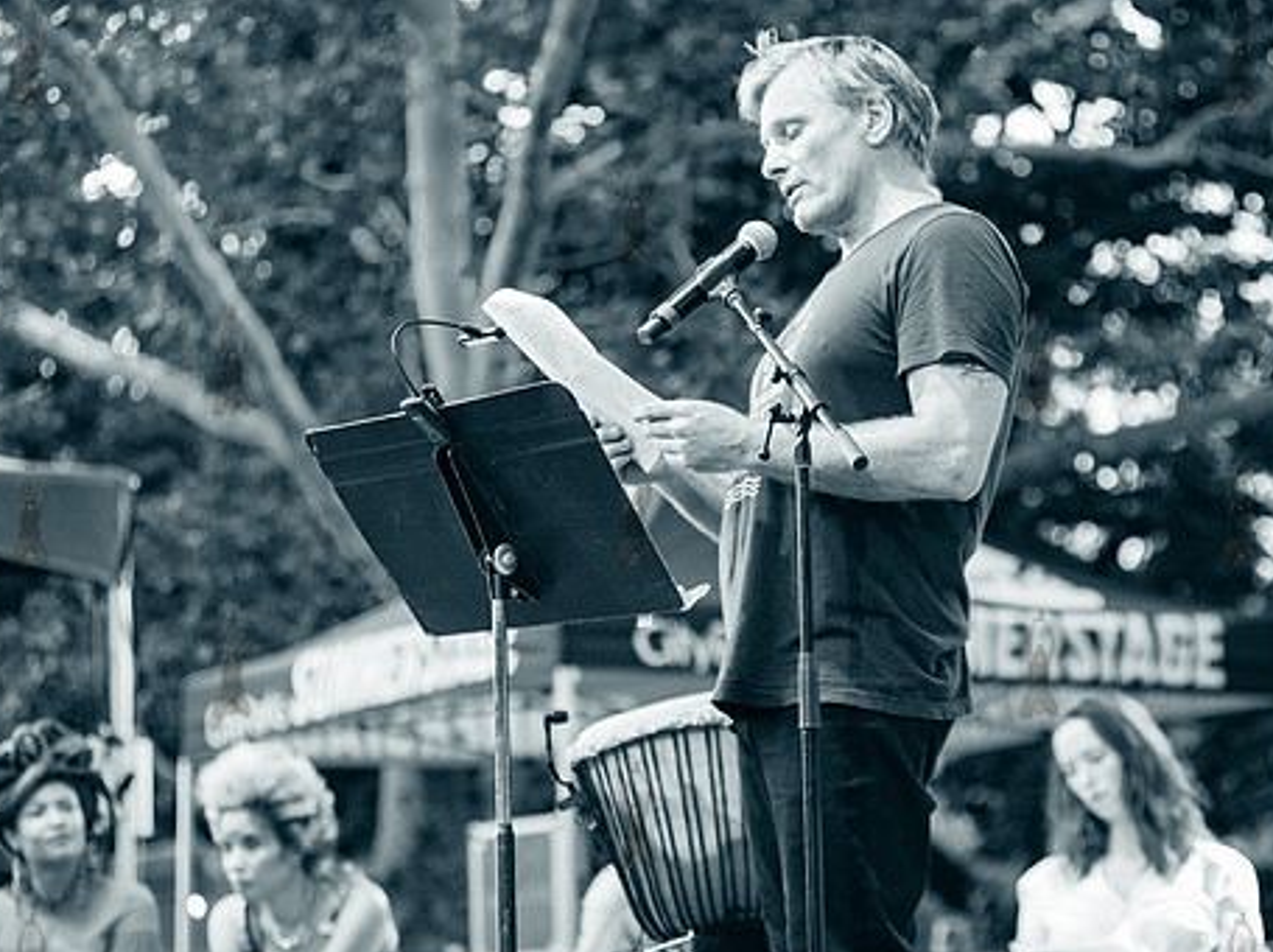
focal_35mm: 122
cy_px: 494
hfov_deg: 16.2
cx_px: 703
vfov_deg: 12.1
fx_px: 4481
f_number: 2.8
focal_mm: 80
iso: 1250
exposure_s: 1/160
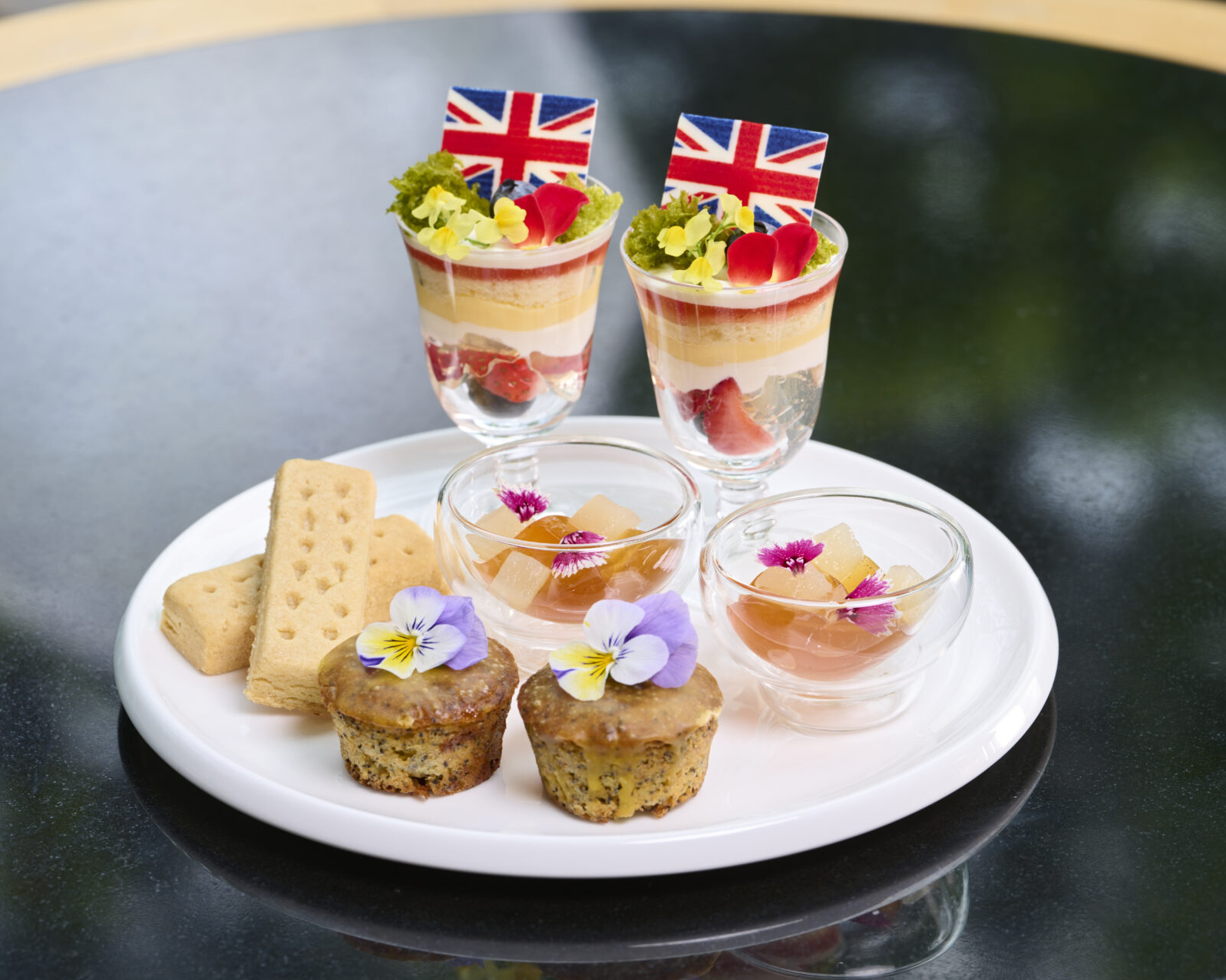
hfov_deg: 12.2
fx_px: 5732
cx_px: 595
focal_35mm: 158
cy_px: 490
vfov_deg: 9.8
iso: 80
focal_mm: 140
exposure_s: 1/100
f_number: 8
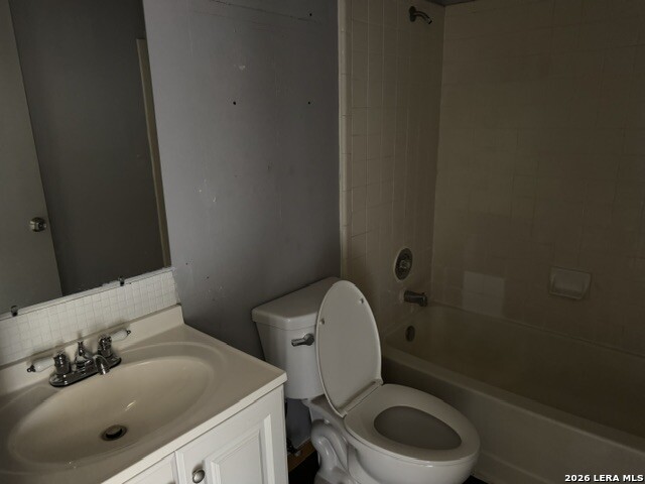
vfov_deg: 56.8
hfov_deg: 71.6
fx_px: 447
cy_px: 242
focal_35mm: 24
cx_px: 322
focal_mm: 6.76
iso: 1000
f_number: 1.78
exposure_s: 1/30
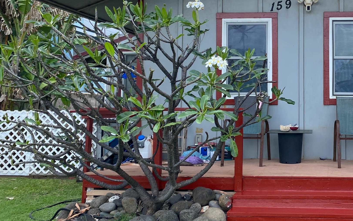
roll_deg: +0.3
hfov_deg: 36.7
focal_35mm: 52
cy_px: 73
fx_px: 500
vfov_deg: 24.7
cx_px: 310
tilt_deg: +2.6
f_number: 1.8
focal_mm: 4.25
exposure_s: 1/752
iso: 32
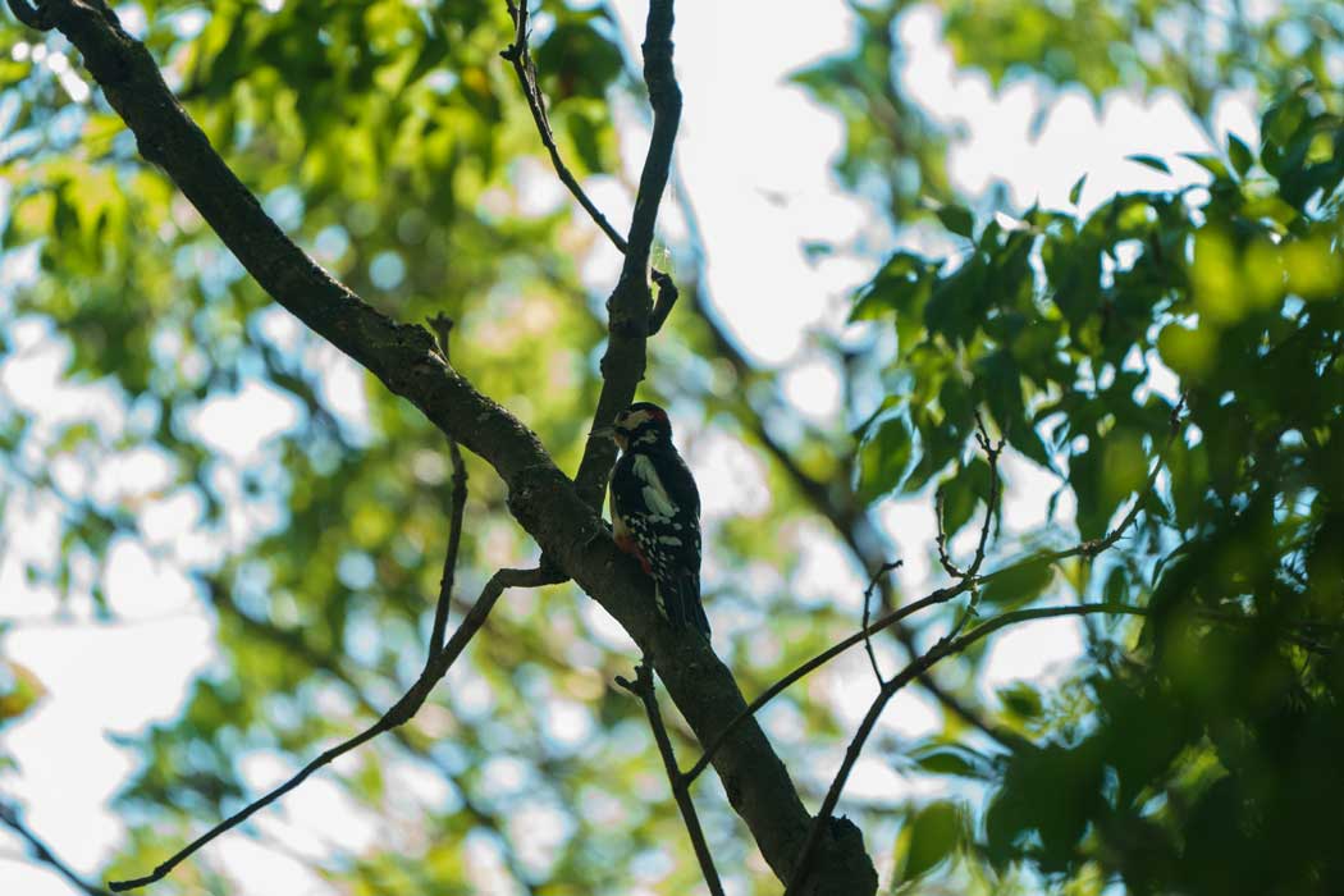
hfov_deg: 3.4
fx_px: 22398
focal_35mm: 600
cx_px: 672
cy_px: 448
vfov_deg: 2.3
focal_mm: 600
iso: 4000
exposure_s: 1/1000
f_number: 6.3
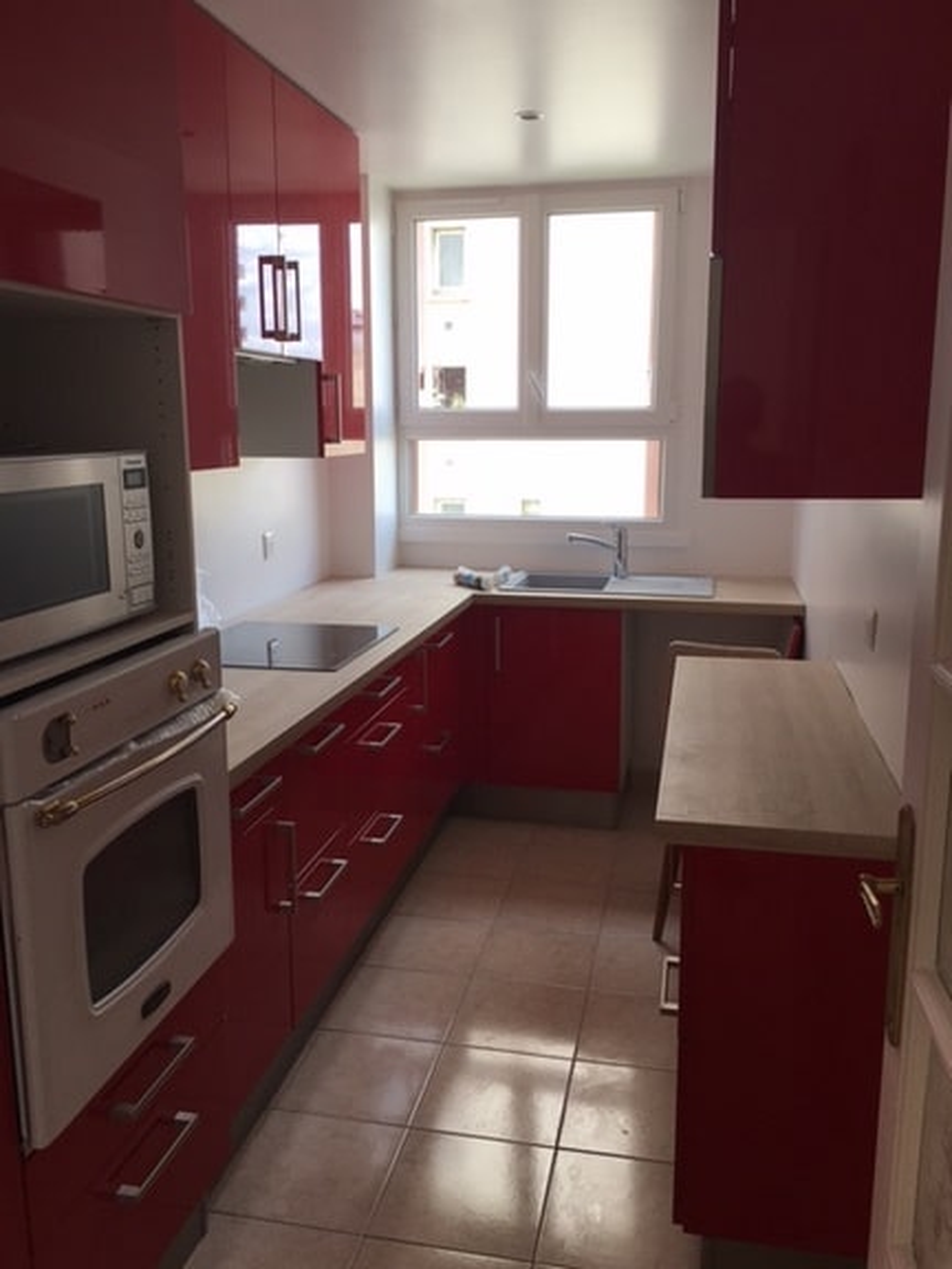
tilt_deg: -11.7
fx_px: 1063
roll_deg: -0.8
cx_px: 476
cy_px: 634
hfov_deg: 48.2
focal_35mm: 29
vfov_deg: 61.7
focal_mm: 4.15
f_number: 2.2
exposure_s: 1/100
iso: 25
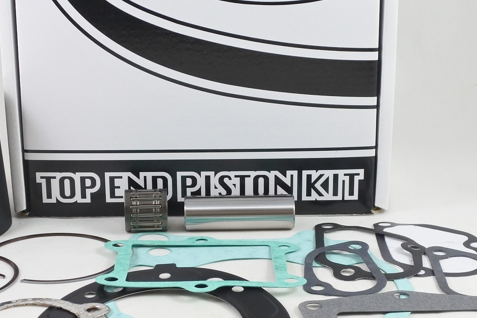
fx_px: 821
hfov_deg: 32.3
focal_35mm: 62
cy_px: 145
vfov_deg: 21.9
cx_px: 202
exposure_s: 1/125
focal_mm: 14
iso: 500
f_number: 4
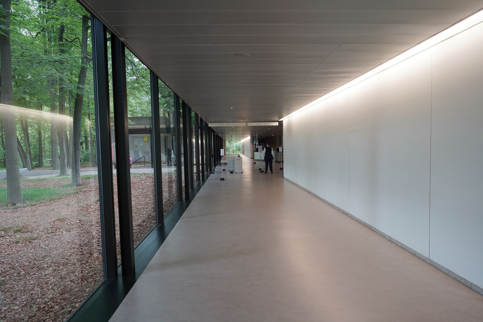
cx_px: 242
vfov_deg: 53.1
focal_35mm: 24
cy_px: 161
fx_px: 322
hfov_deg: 73.7
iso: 800
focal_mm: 24
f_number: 6.3
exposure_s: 1/100
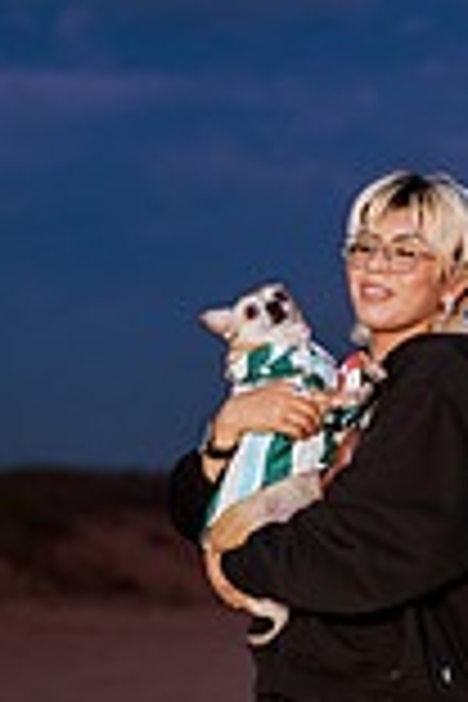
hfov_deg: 13.5
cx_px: 310
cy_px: 518
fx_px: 1969
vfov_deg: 20.1
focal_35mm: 101
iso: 1600
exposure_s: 1/125
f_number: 1.4
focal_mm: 35
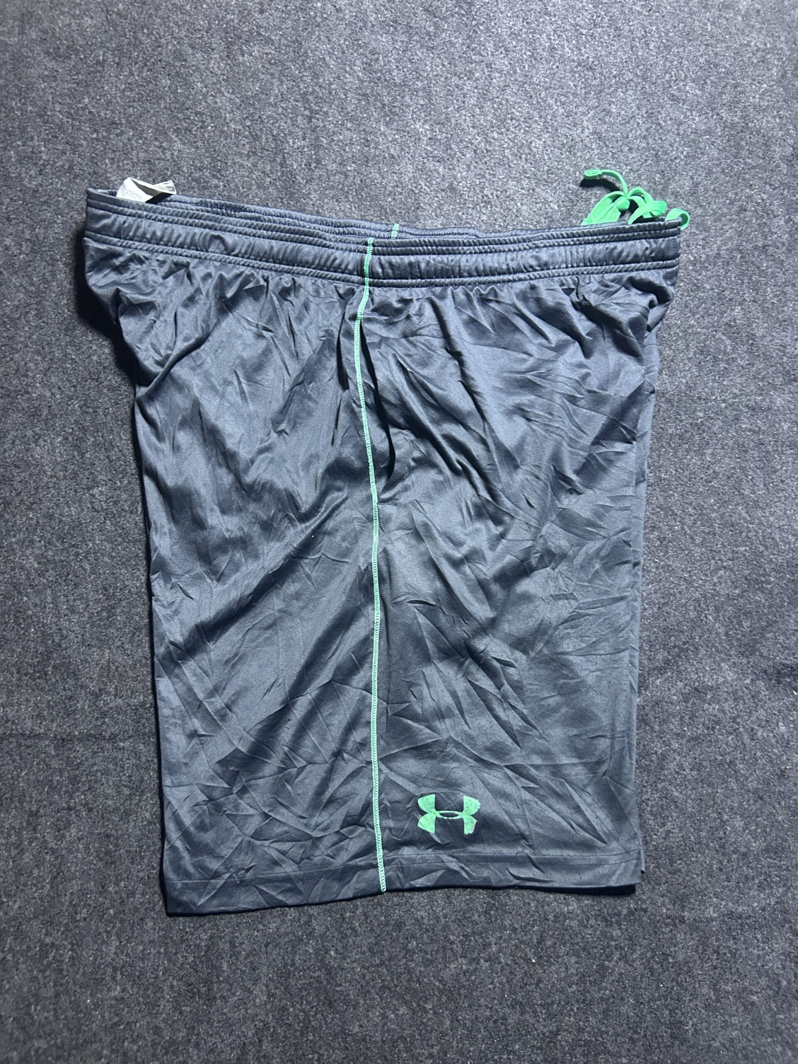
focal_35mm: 26
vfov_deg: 67.3
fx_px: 799
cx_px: 399
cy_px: 532
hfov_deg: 53.1
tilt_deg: -55.8
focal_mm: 5.7
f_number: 1.5
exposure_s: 1/33
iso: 400
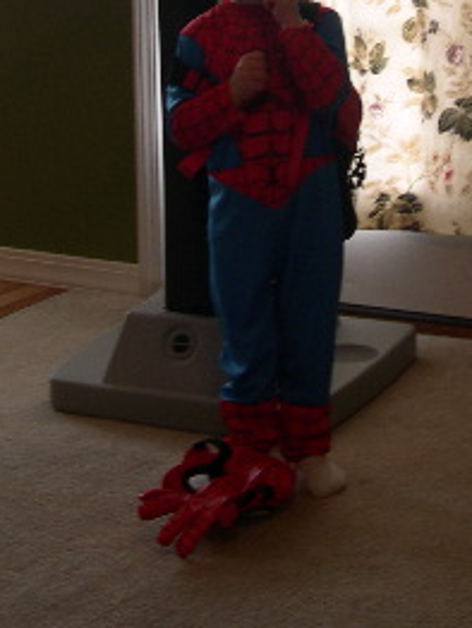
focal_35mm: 87
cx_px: 283
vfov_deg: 21.4
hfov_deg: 17.0
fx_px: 1579
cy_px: -55
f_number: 2.8
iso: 100
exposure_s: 1/33.1
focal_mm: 8
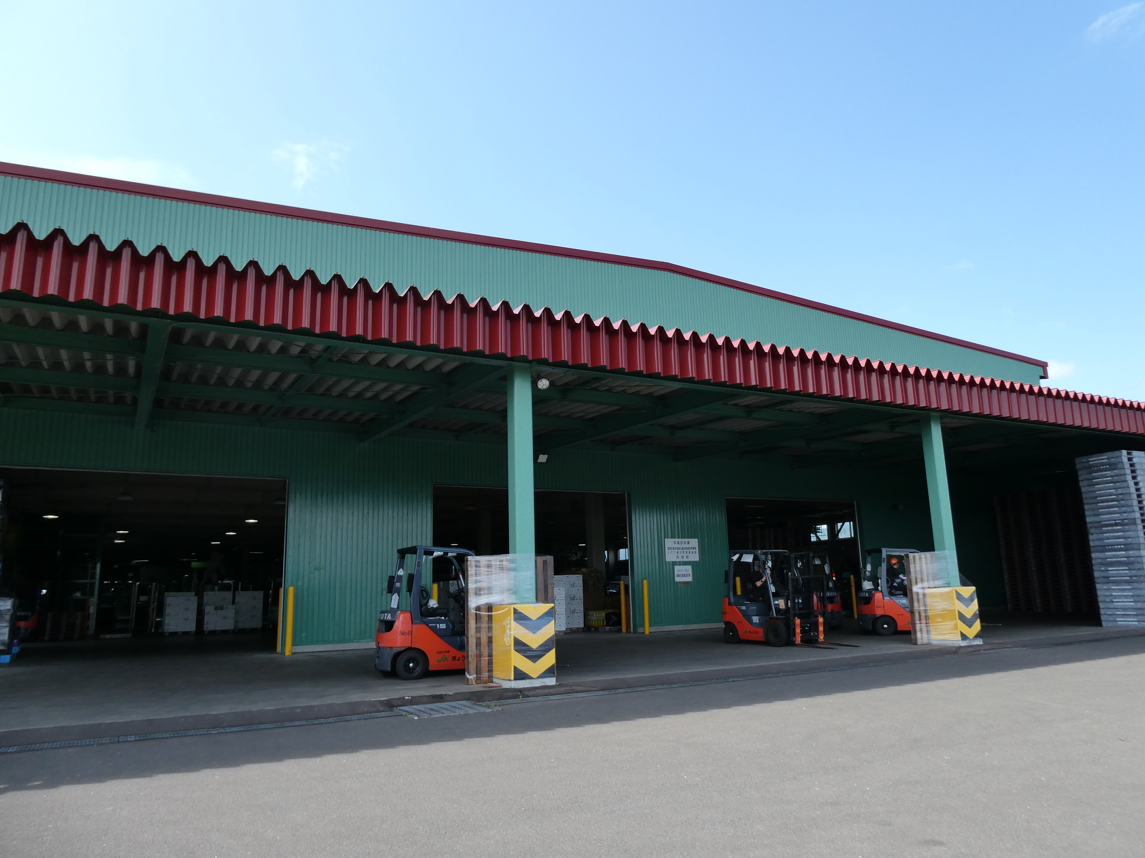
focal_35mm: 24
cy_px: 429
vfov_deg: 56.8
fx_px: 794
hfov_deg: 71.6
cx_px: 572
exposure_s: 1/400
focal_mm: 4.3
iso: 80
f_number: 3.3
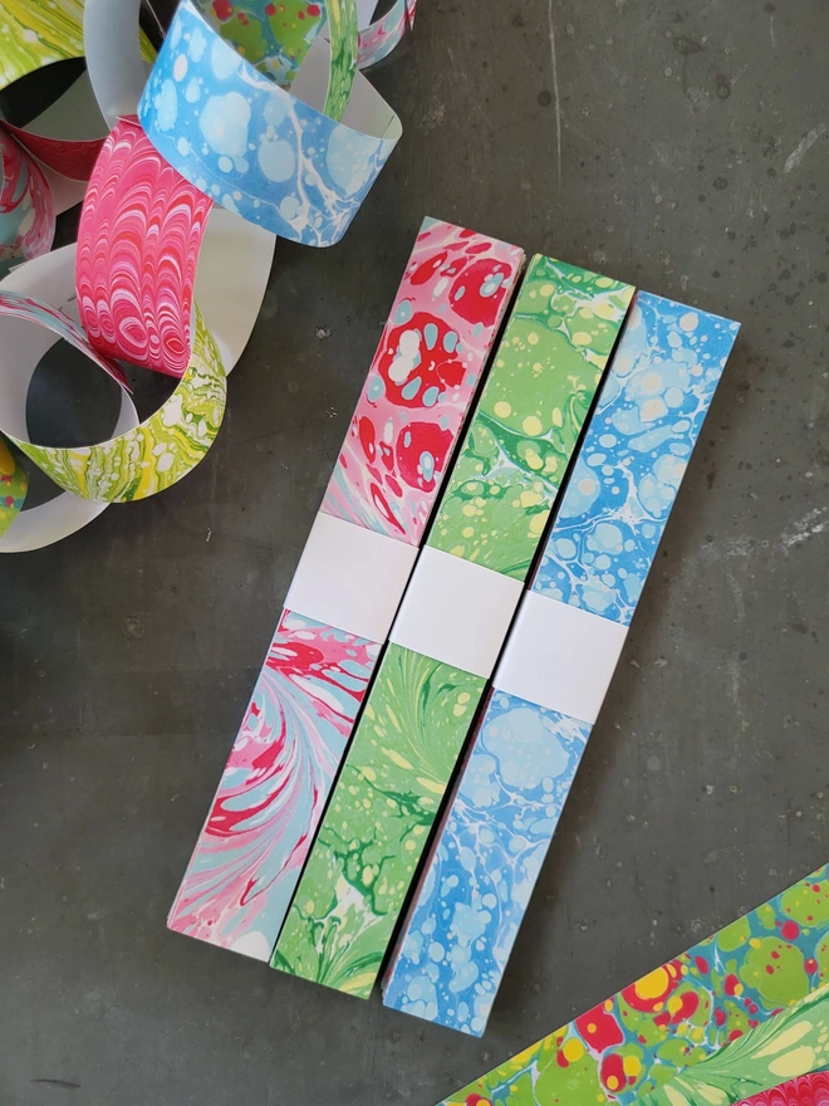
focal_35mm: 26
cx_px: 414
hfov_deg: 53.1
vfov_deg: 67.3
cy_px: 553
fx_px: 830
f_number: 1.8
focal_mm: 5.4
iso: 250
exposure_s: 1/50
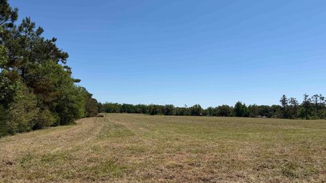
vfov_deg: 42.9
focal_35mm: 27
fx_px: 233
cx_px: 161
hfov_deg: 69.9
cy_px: 96
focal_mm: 6.76
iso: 80
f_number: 1.78
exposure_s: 1/6711
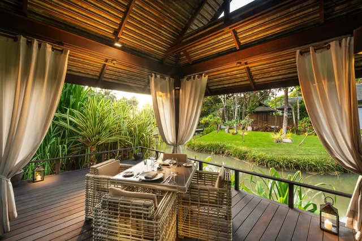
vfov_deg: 73.8
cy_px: 120
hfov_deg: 96.7
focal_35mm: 16
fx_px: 161
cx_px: 181
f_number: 11
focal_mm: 16
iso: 125
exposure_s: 1/4
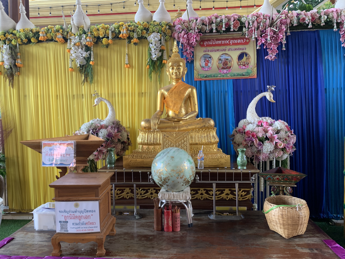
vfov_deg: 53.1
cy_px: 130
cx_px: 172
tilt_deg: -1.5
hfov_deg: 67.3
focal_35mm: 26
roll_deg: +0.8
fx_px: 259
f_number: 1.8
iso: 100
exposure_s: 1/70
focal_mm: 4.25
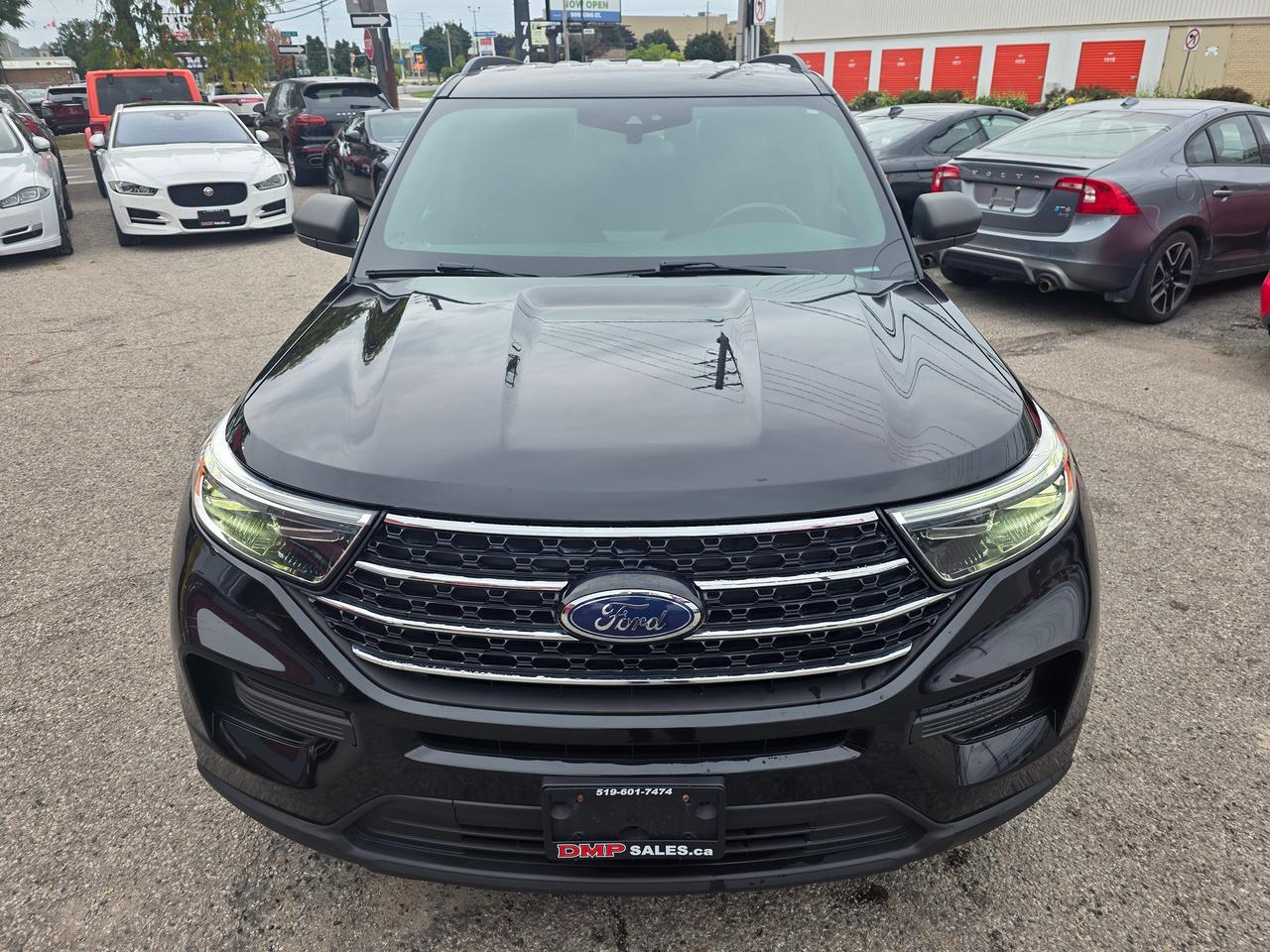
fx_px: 844
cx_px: 635
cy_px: 476
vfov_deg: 58.9
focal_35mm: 23
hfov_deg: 73.9
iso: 16
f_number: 1.7
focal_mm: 6.3
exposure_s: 1/50
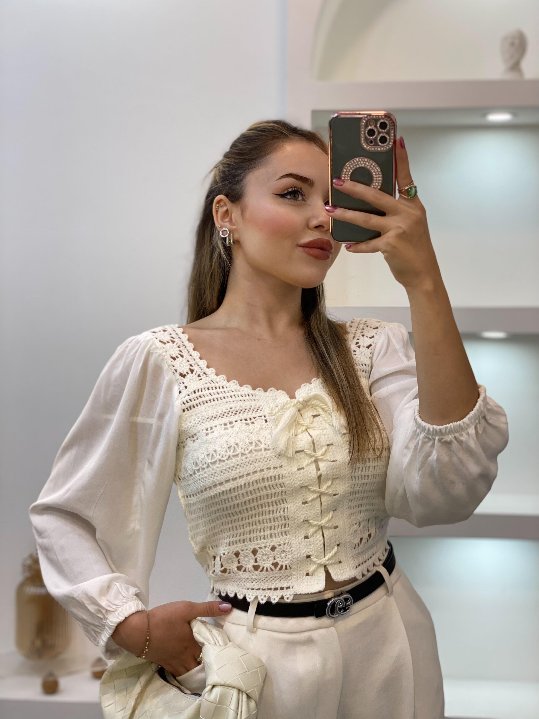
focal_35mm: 52
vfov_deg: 36.8
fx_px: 1080
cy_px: 360
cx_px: 270
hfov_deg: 28.0
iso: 80
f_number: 2
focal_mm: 6
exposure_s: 1/100
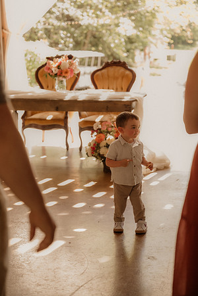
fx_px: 577
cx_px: 99
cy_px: 148
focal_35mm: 70
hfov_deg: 19.5
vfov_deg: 28.8
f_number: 2.8
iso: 1250
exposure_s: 1/320
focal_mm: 70
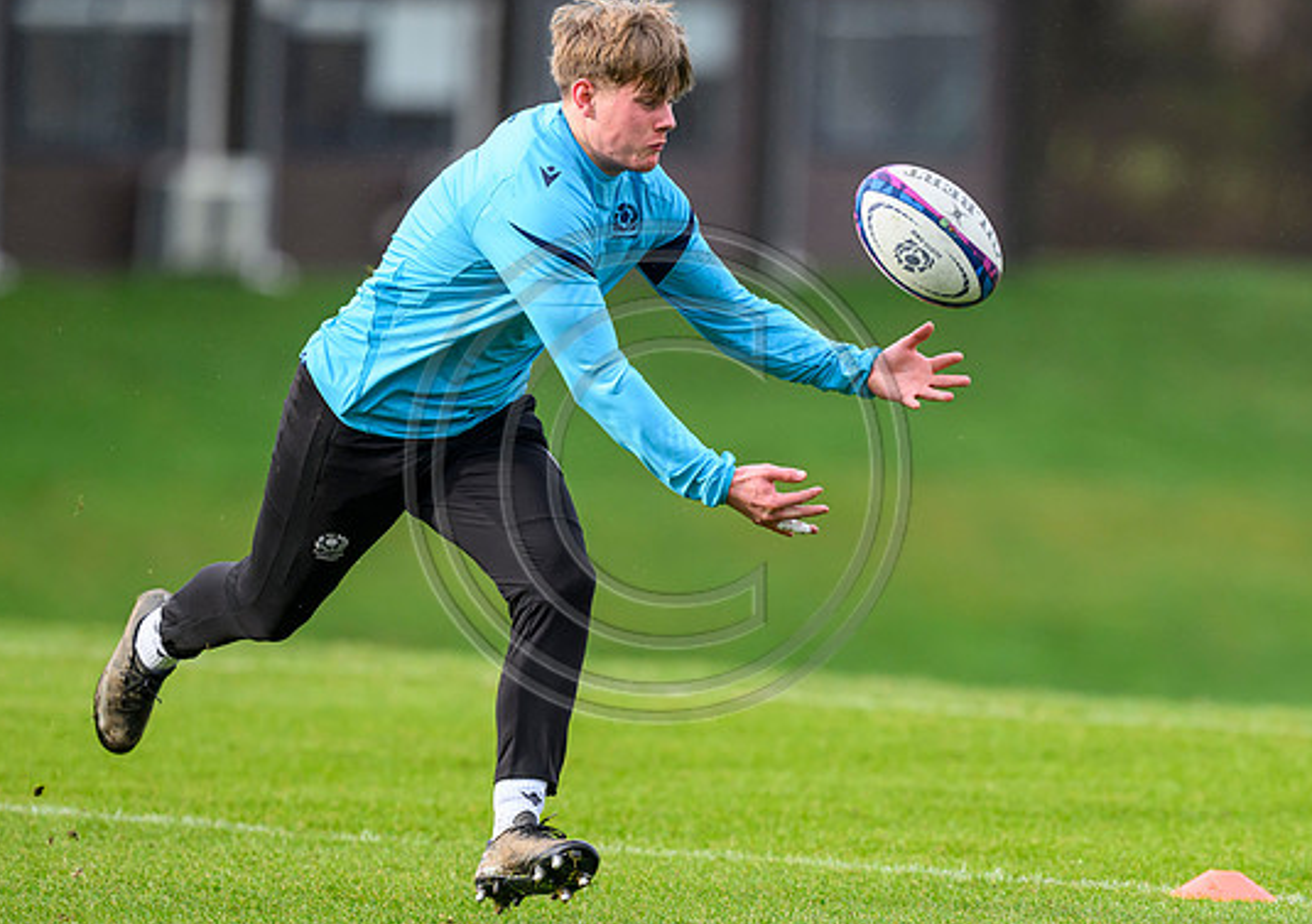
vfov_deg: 2.9
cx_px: 772
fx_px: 18361
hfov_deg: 4.1
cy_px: 518
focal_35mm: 495
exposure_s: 1/2500
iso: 1250
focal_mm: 400
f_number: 4
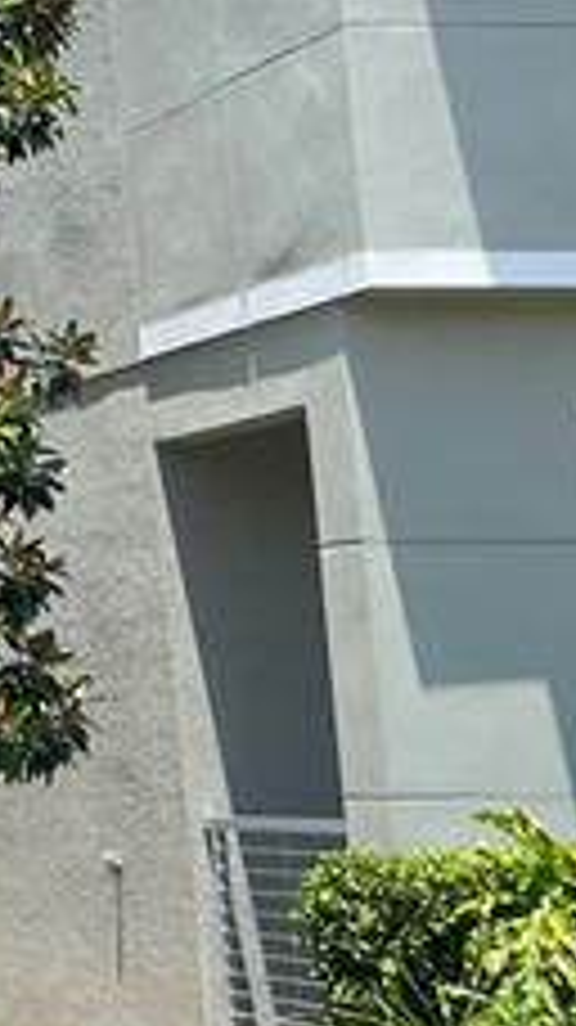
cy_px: -4
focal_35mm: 127
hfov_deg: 8.2
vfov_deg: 16.5
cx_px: -1138
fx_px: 3453
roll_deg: +1.1
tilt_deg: +13.8
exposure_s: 1/1869
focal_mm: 5.7
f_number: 1.5
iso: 50
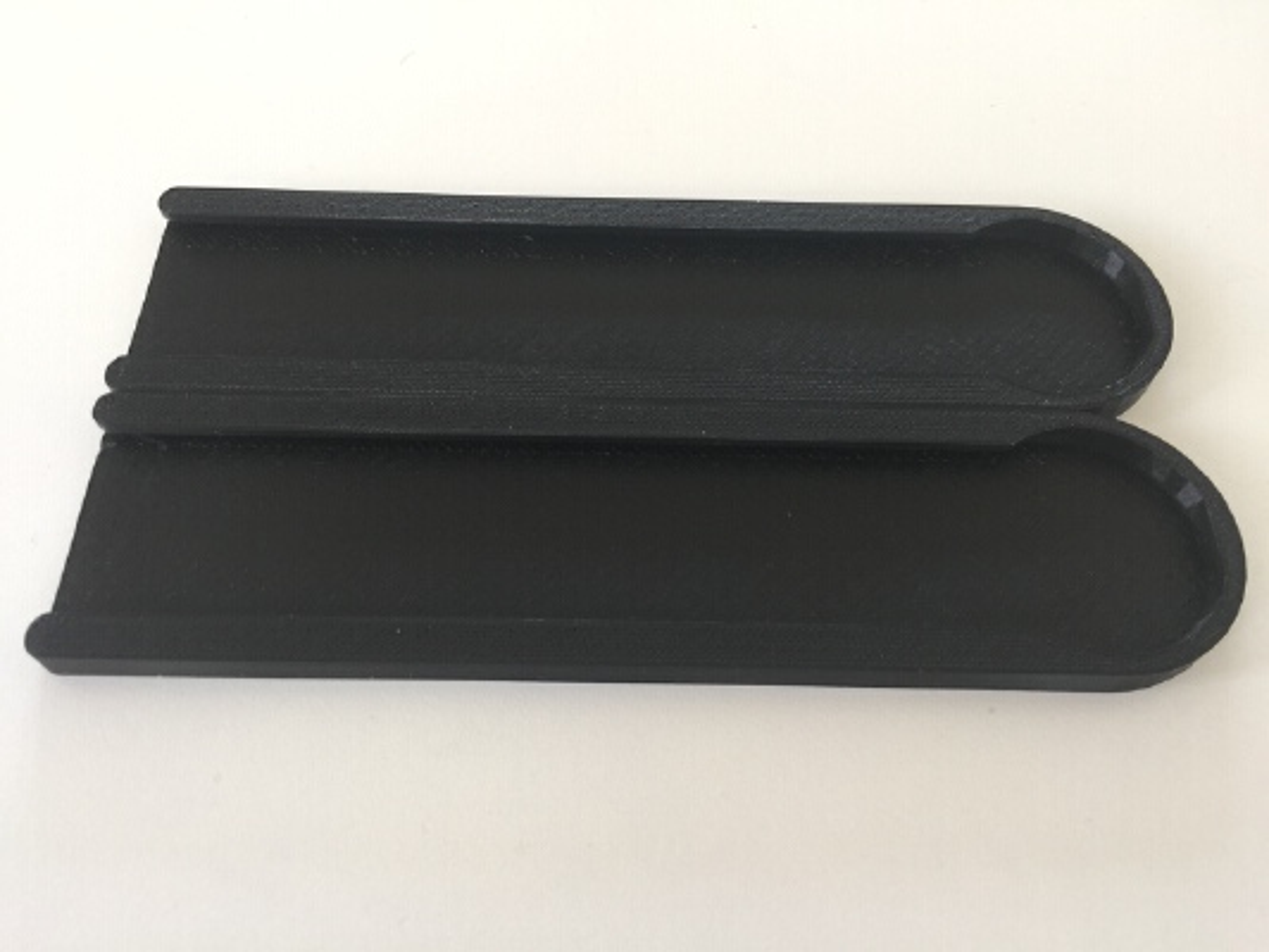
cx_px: 634
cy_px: 476
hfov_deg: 61.6
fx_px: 1063
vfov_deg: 48.2
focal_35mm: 29
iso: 32
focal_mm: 4.15
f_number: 2.2
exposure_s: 1/30
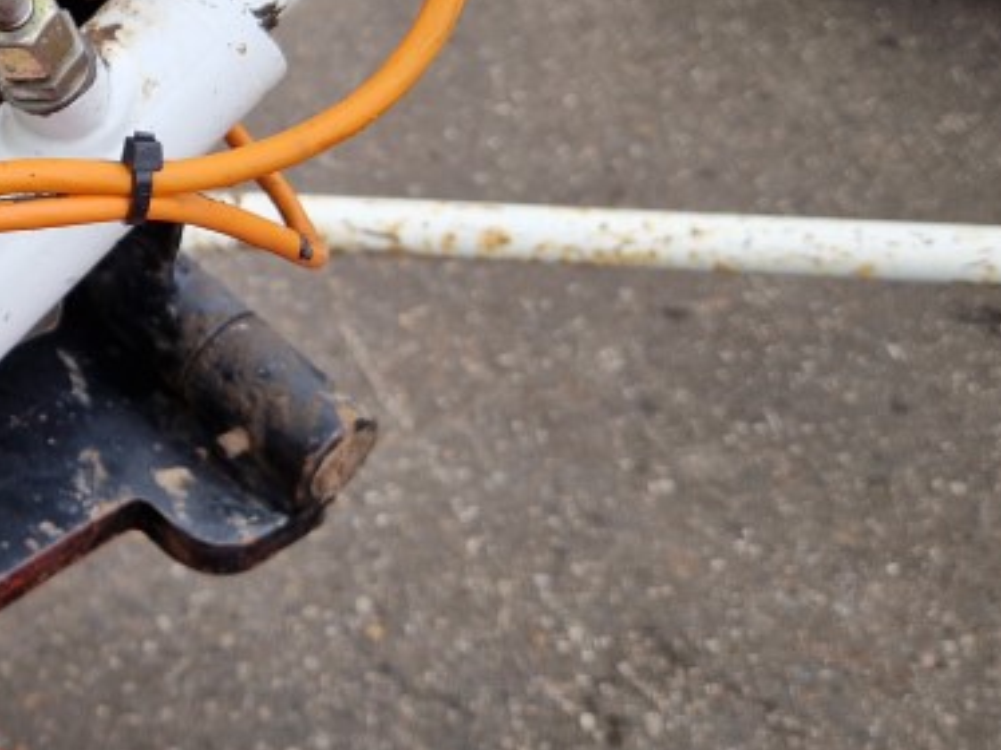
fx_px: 1821
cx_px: -115
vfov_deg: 22.3
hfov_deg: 27.9
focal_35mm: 63
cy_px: -13
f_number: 1.8
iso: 50
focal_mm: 5.4
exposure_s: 1/226
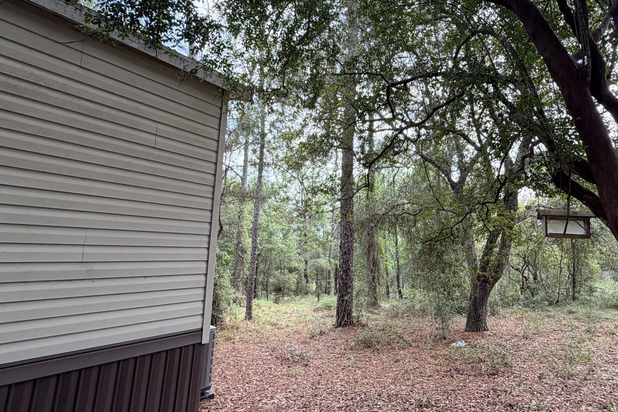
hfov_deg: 78.1
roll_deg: -0.6
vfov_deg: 56.9
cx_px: 356
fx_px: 378
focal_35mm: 22
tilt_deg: +13.4
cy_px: 170
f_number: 2.2
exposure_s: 1/171
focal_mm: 2.22
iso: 50
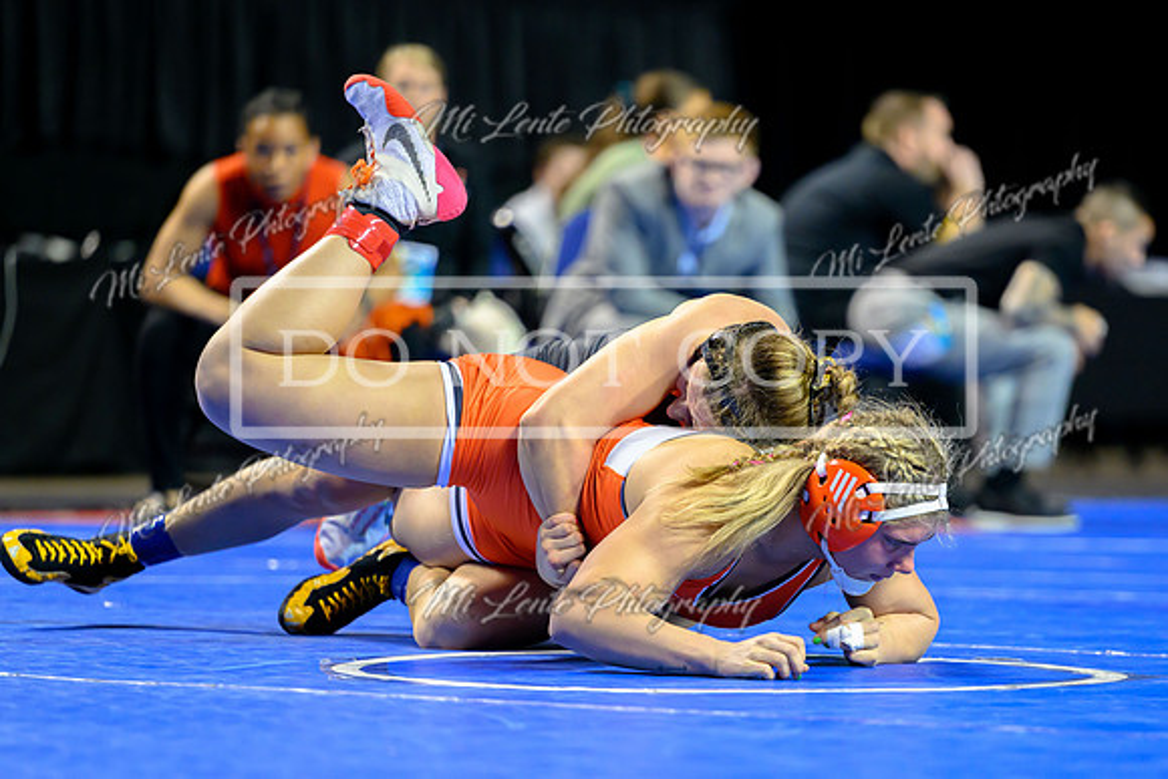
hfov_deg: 9.2
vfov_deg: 6.2
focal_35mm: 223
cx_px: 621
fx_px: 7240
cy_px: 447
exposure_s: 1/800
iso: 3200
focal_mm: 185
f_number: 2.8
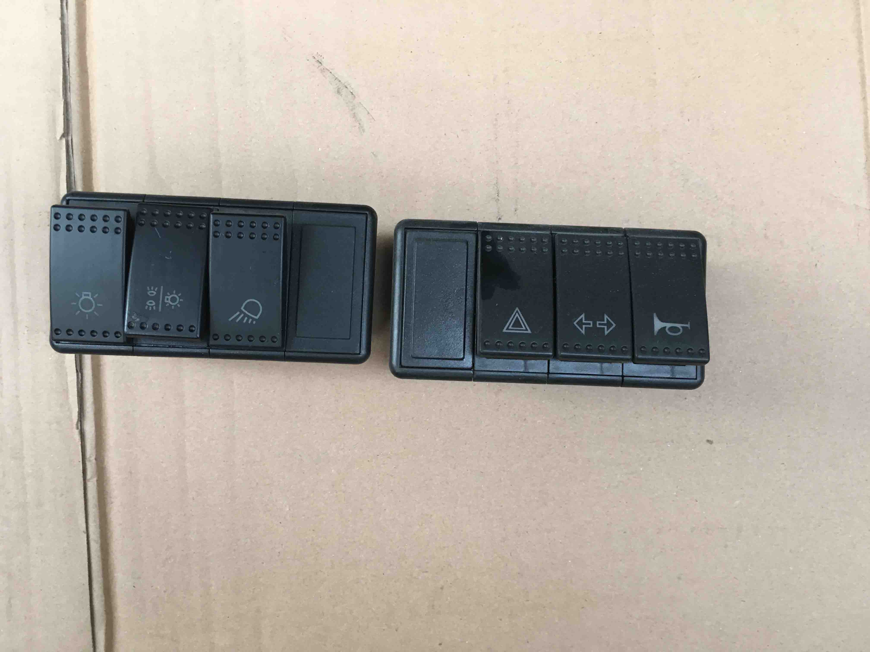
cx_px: 435
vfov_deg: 48.2
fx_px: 729
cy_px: 326
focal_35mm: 29
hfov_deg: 61.7
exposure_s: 1/33
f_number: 2.2
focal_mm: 4.15
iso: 100
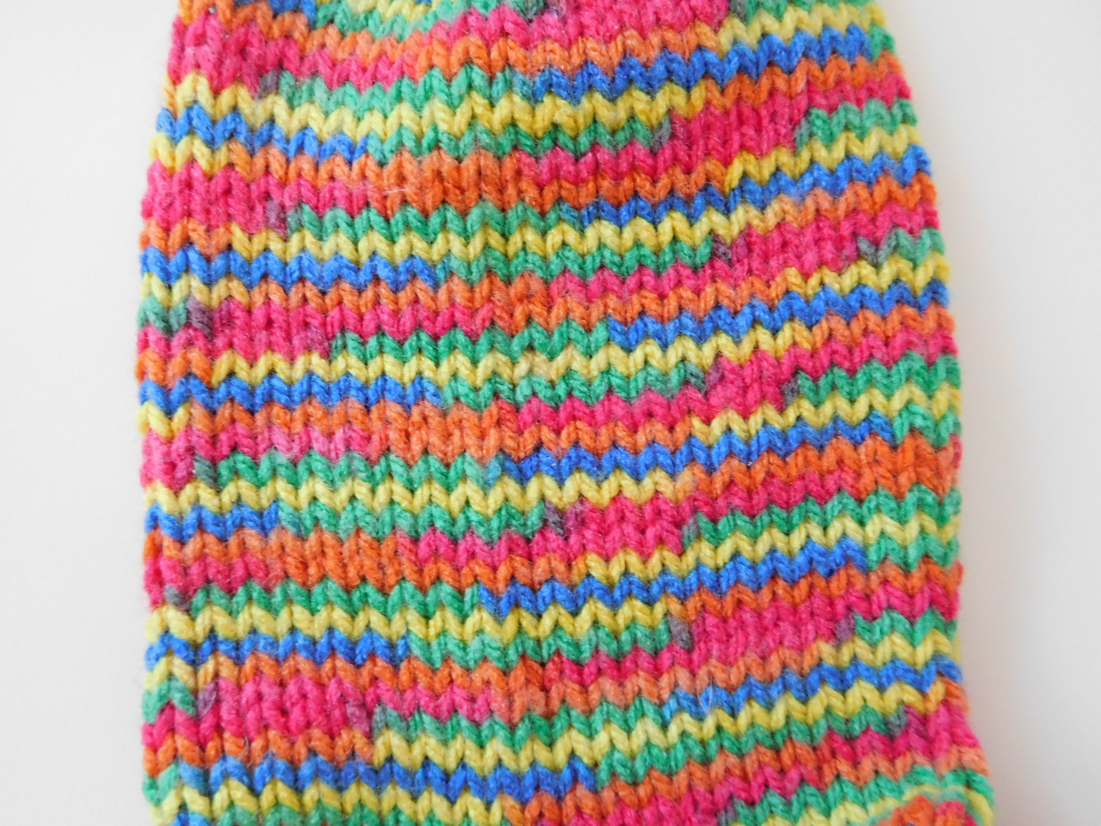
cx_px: 550
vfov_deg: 54.9
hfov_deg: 69.4
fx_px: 795
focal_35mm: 25
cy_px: 413
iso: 400
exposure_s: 1/25
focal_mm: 4.5
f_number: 3.4
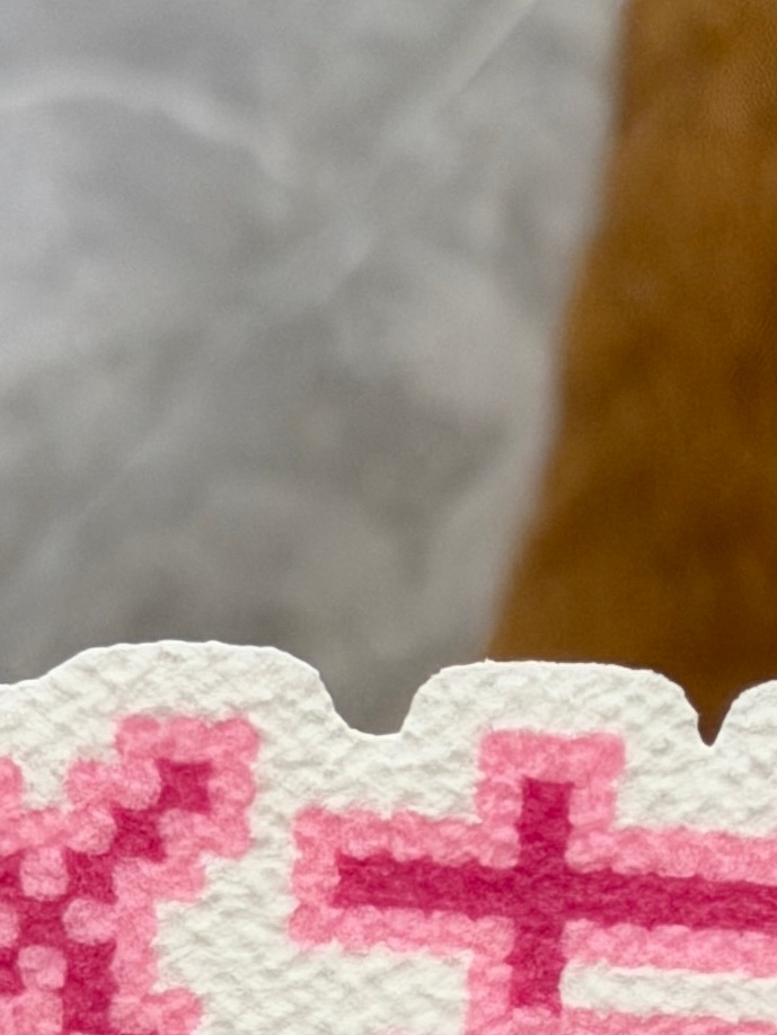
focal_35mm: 149
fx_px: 4457
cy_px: 1547
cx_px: 655
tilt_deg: -70.1
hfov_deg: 9.9
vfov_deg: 12.6
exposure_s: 1/50
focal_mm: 6.76
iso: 160
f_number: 1.78
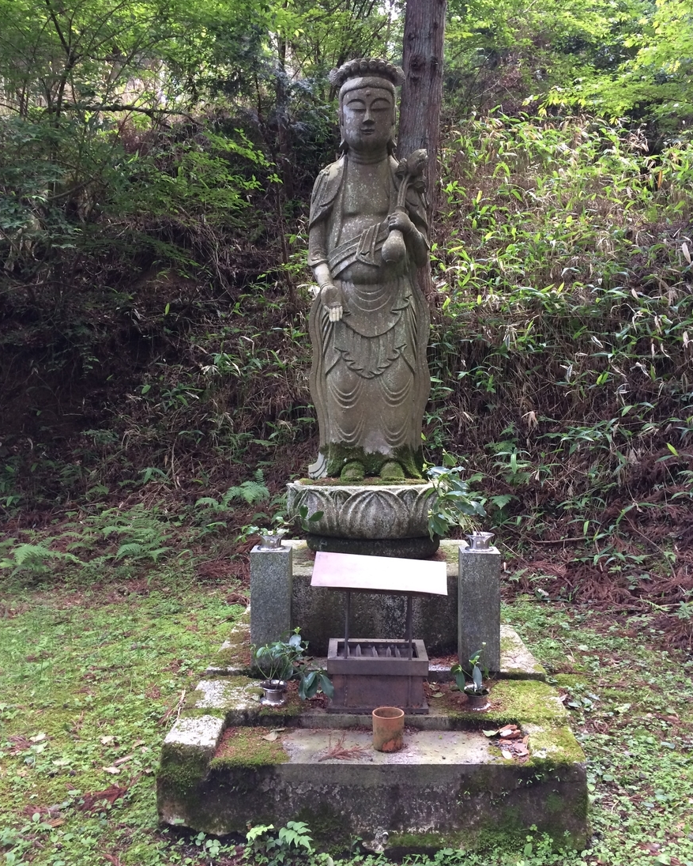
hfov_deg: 47.1
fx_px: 795
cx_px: 344
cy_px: 418
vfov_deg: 57.2
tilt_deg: -1.2
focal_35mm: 31
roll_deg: +1.4
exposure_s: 1/30
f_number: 2.2
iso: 100
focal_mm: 4.15
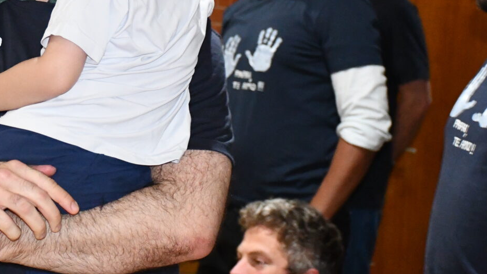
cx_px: 94
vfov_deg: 7.8
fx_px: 2002
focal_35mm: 155
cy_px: 48
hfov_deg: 13.8
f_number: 4.5
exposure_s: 1/60
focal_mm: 48
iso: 5600
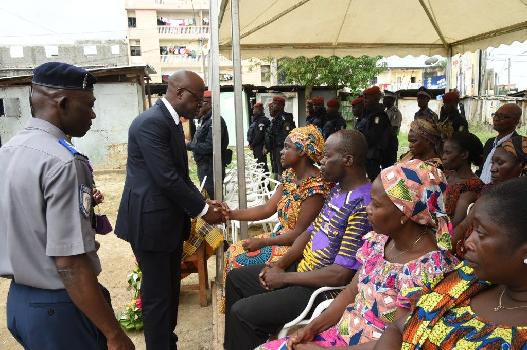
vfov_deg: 43.5
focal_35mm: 30
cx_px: 264
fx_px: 439
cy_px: 175
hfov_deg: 62.0
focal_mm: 30
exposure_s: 1/125
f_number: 11
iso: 640
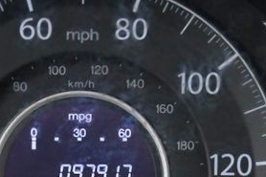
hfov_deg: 9.8
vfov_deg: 6.5
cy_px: 183
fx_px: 1551
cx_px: 70
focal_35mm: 210
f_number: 4
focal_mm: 57
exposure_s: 1/250
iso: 2000
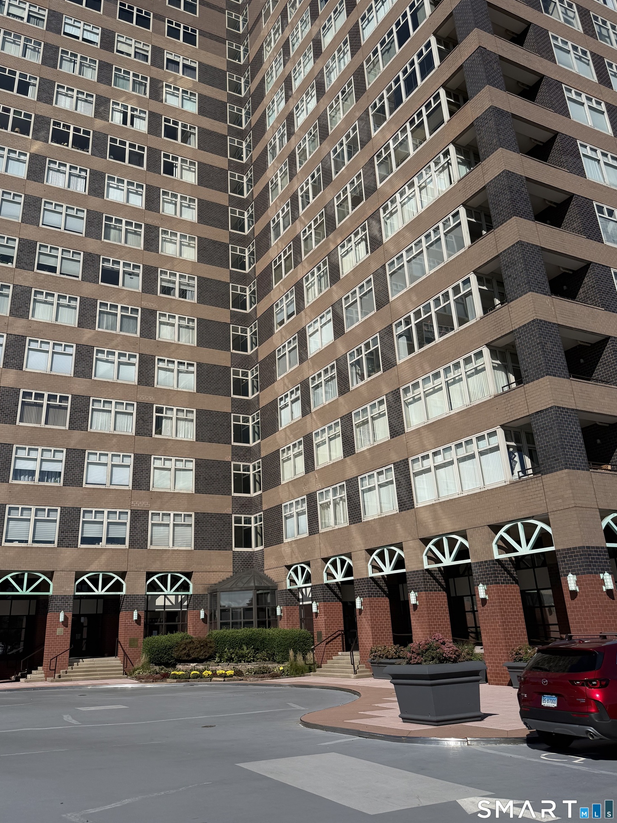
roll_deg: +1.8
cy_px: 348
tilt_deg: +23.8
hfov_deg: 49.6
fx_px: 666
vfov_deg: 63.1
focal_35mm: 28
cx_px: 262
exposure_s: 1/8130
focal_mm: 6.76
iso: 80
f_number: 1.78
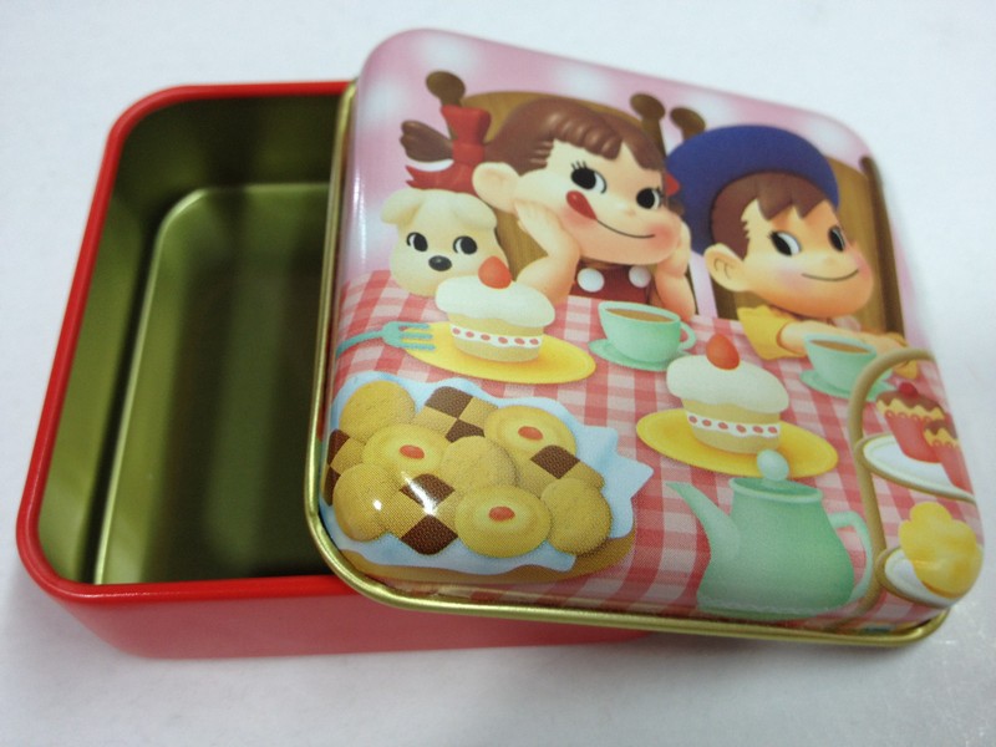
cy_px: 374
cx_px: 498
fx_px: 1007
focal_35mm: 35
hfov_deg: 52.6
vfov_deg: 40.7
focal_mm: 4.28
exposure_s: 1/25
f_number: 2.4
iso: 80
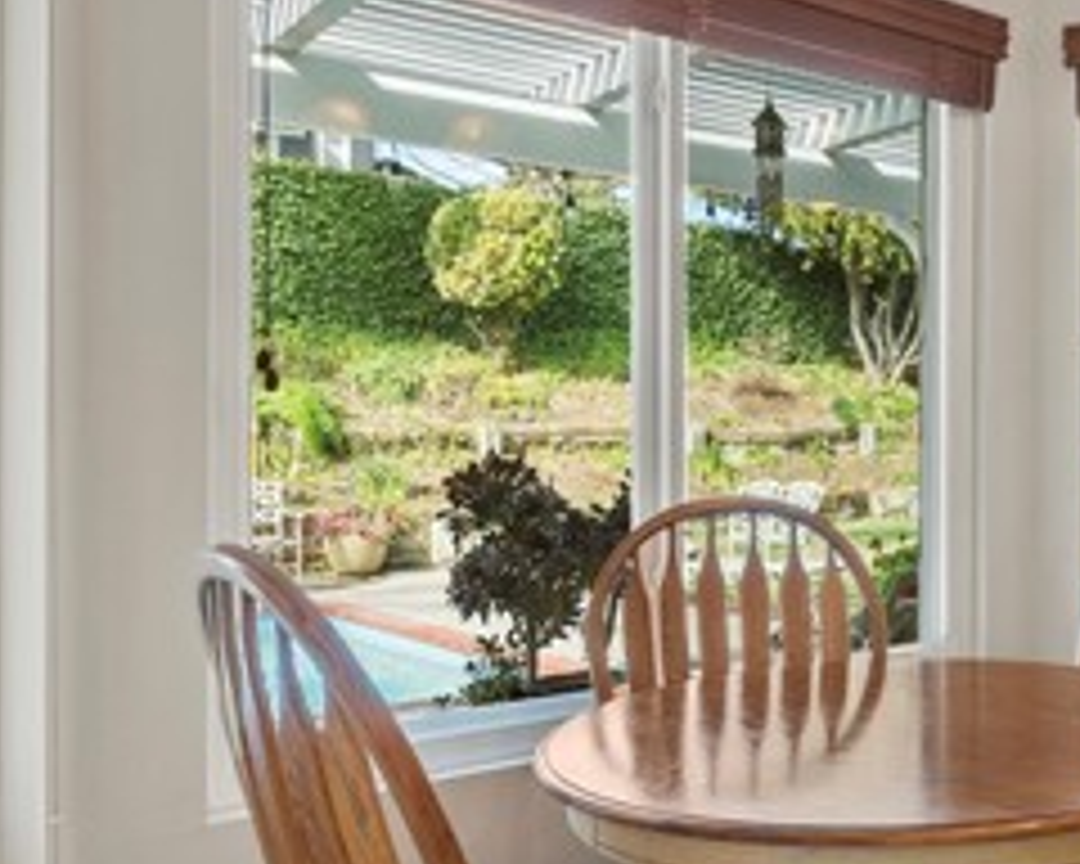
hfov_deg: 40.4
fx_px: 1279
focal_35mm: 40
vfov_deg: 37.3
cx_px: 1066
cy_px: 425
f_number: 6.3
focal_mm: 16
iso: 250
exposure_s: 1/8
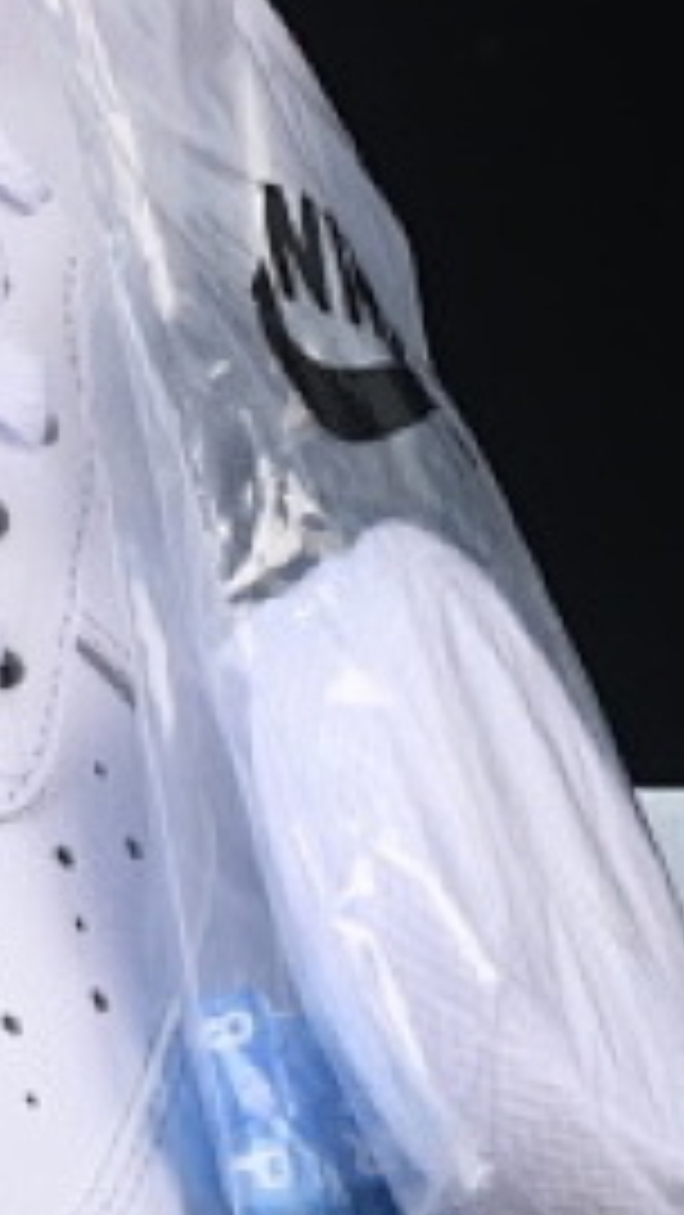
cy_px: 850
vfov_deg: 6.9
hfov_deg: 3.8
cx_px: -860
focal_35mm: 314
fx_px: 10118
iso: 160
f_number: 8
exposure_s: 1/100
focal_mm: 50
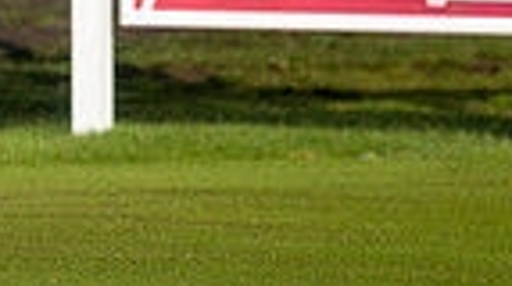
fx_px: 18684
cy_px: -374
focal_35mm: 1378
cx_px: -202
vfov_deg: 0.9
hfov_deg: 1.6
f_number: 5.6
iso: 160
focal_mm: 300
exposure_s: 1/1000
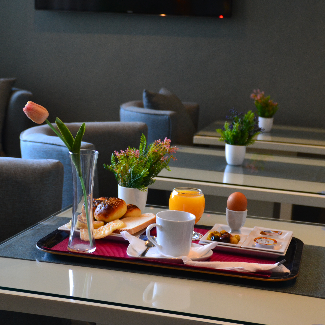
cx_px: 183
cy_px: 161
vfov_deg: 27.7
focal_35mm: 62
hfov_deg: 27.7
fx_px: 659
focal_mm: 32
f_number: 4.2
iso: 800
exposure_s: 1/60
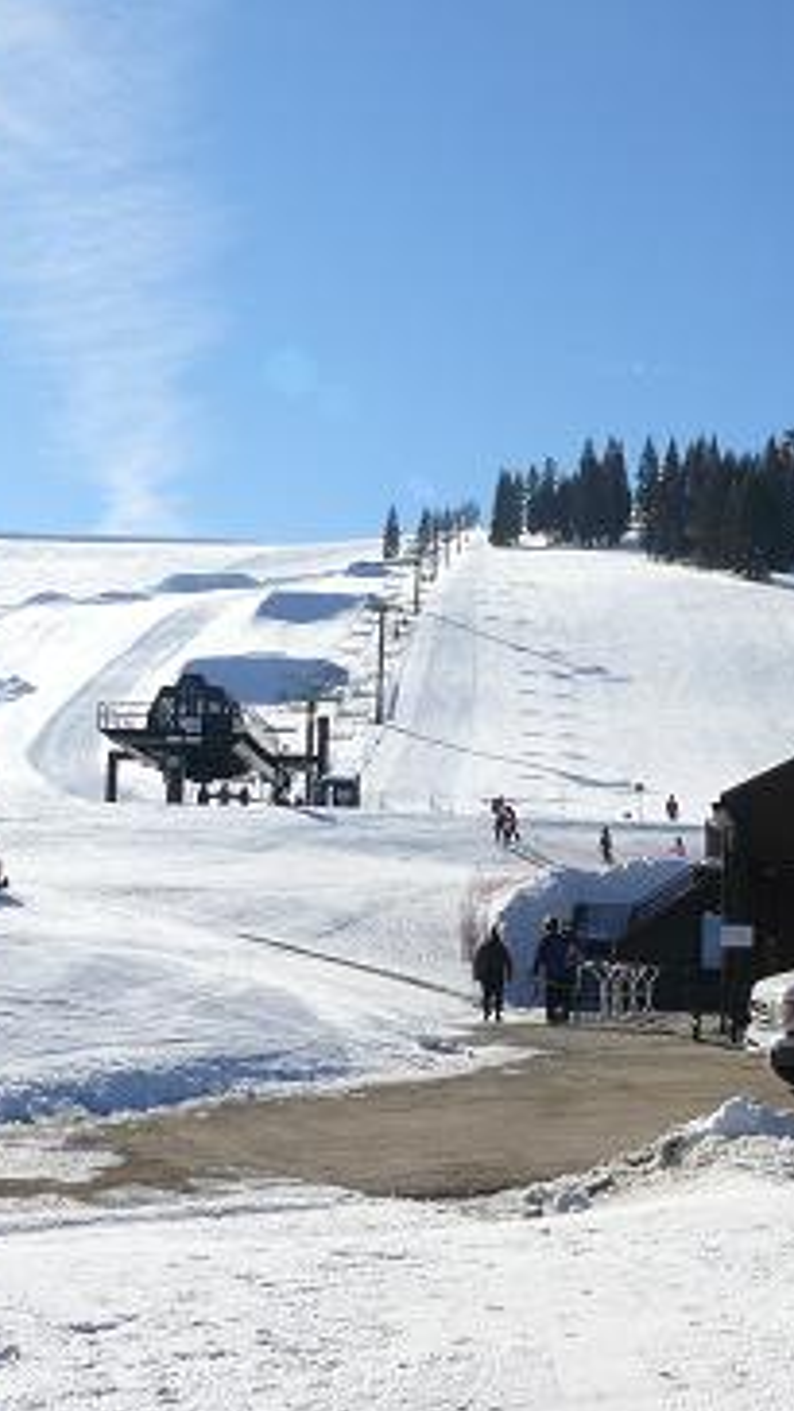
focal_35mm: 53
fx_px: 1982
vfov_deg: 39.2
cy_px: 704
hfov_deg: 21.7
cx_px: 837
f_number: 7.1
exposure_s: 1/400
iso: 100
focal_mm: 6
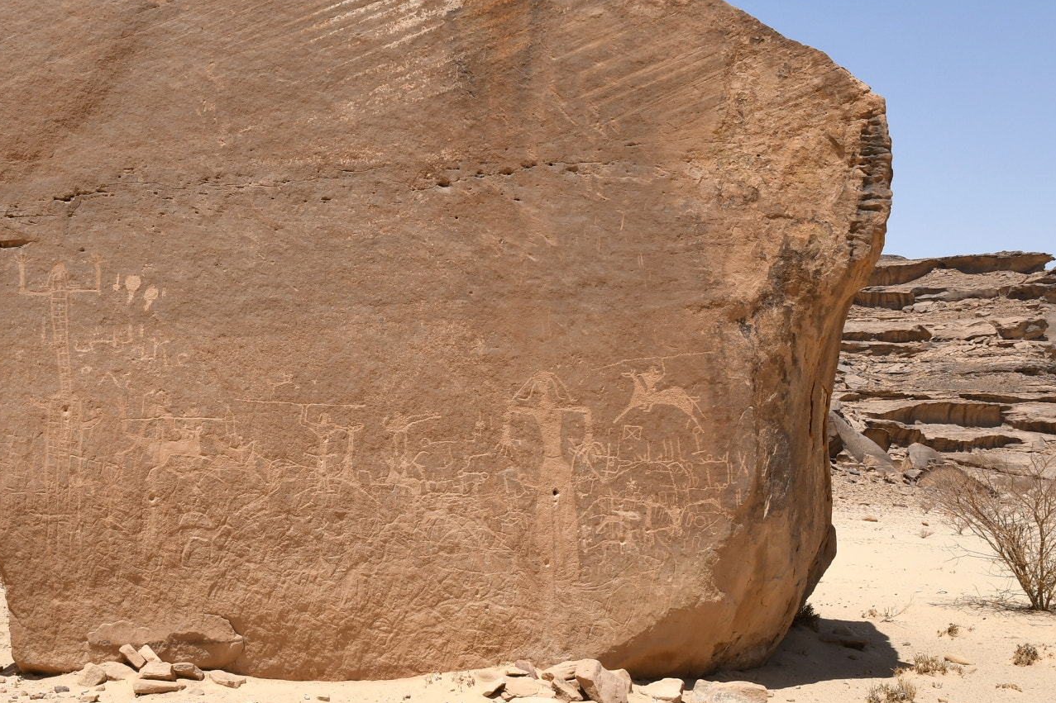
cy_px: 245
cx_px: 456
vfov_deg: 31.0
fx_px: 1261
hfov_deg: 45.3
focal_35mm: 43
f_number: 11
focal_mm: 20
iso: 200
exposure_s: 1/500
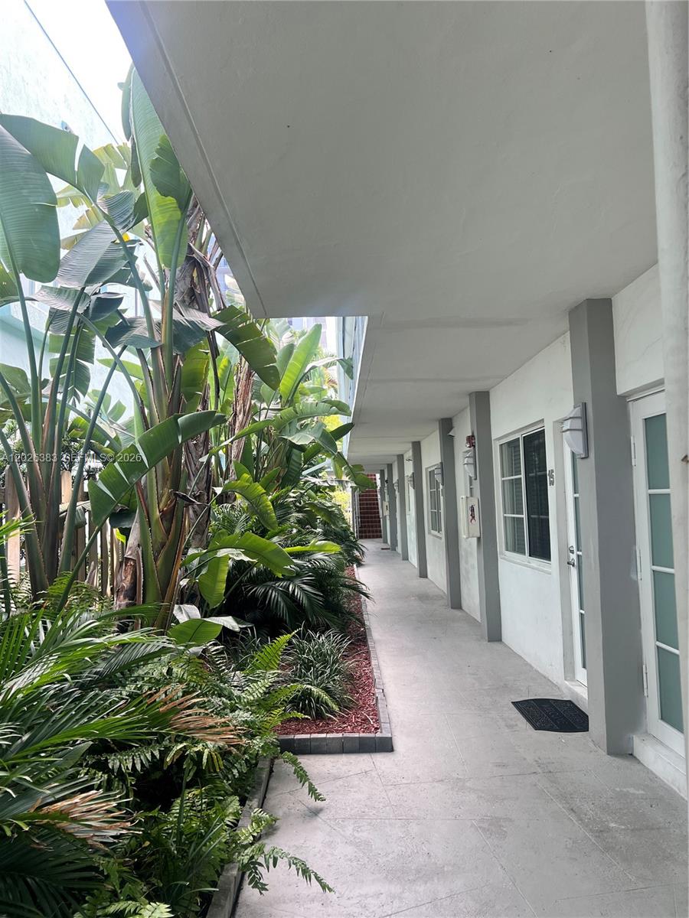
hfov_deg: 53.1
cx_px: 344
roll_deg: +1.7
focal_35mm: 26
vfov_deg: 67.3
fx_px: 690
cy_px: 459
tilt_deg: +3.6
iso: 40
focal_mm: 5.7
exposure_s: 1/238
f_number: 1.5
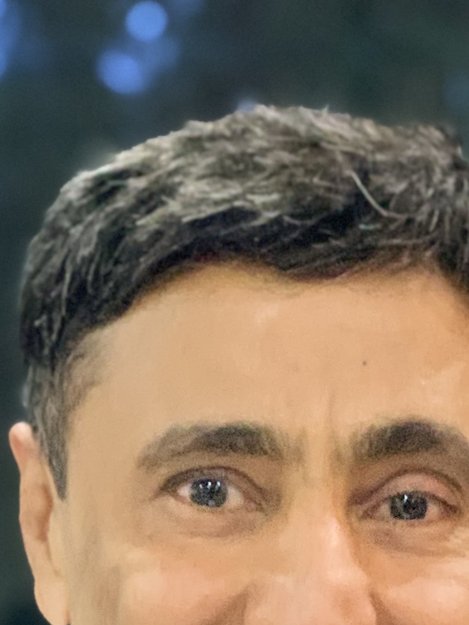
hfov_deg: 9.3
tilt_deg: +0.0
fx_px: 2889
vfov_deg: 12.1
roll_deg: +2.0
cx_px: 265
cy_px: 757
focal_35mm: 160
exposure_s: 1/25
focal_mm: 6
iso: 400
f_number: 2.4
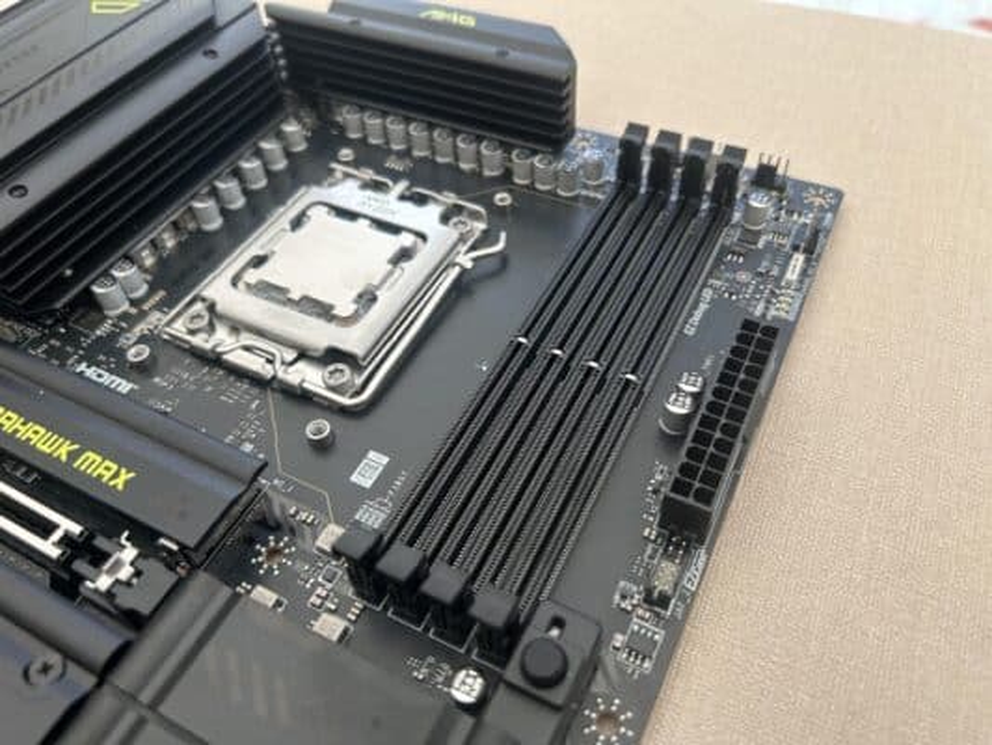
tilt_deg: -48.7
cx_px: 496
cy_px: 372
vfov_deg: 53.1
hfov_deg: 67.3
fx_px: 745
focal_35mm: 26
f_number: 1.5
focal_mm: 5.7
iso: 50
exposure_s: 1/478
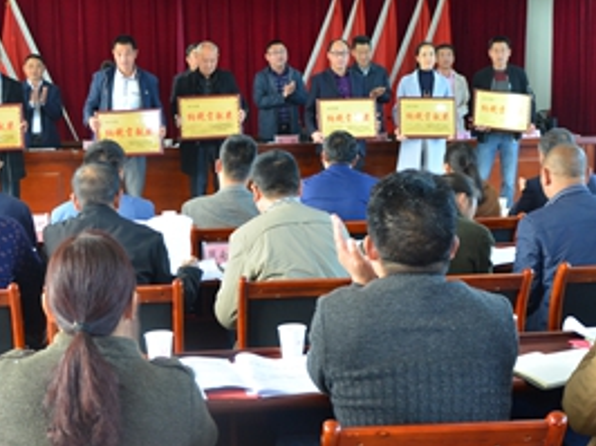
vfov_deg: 25.7
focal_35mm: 57
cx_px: 258
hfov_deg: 33.8
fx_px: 979
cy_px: 236
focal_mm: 21
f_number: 3.8
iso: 800
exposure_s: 1/50
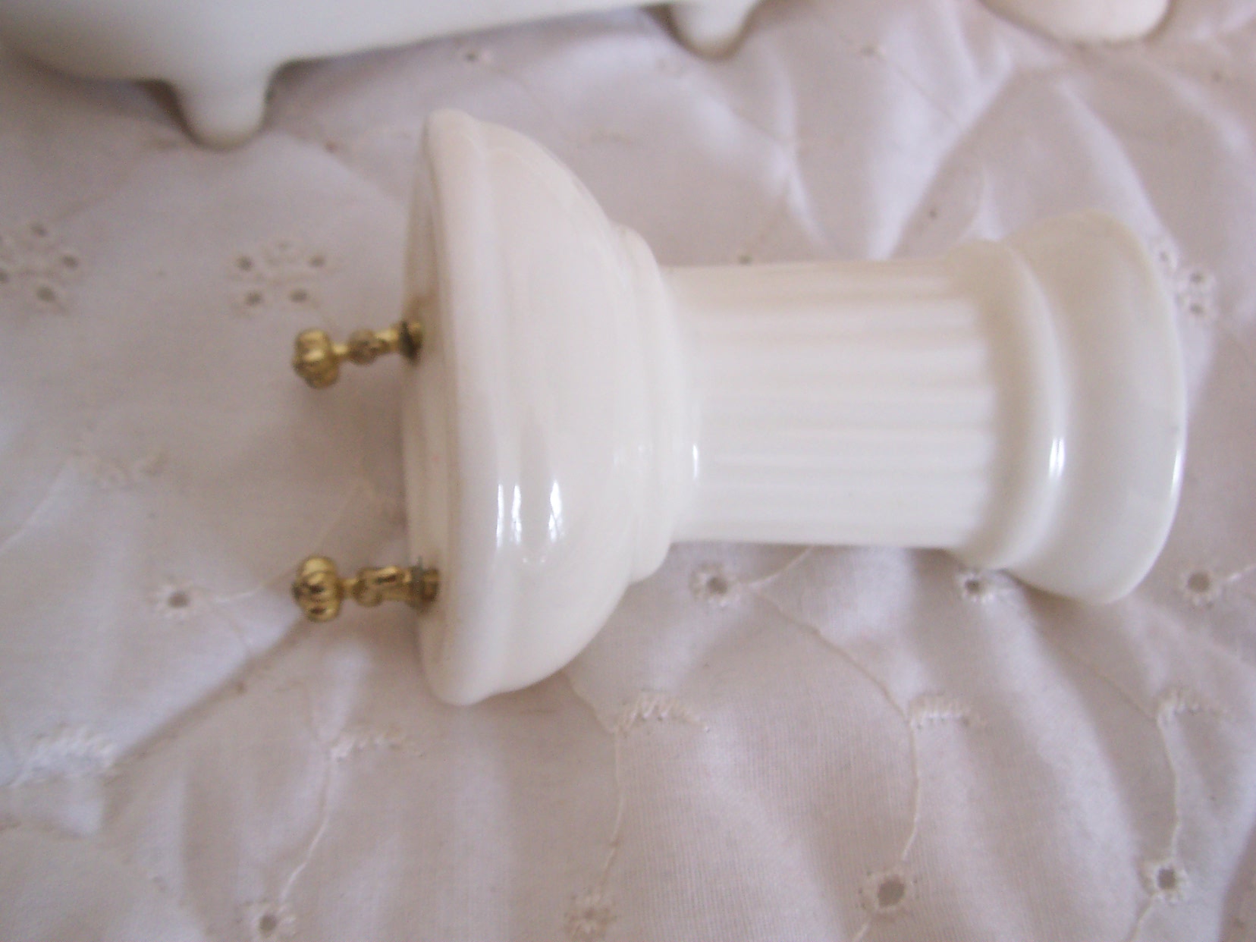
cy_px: 471
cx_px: 628
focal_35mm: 37
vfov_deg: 38.7
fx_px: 1343
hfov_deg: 50.1
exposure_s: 1/30
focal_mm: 5.6
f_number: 2.8
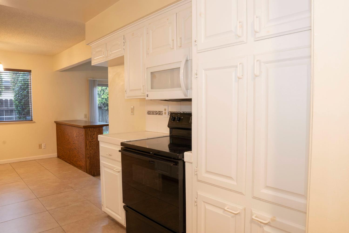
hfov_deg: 73.7
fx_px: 233
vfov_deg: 53.1
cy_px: 116
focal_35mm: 24
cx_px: 174
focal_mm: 16
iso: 250
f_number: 13
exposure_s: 1
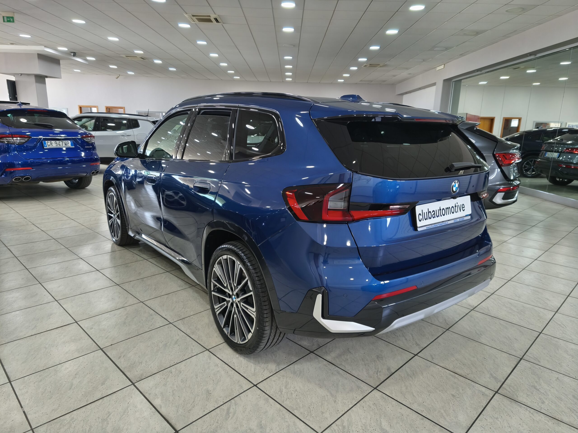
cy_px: 216
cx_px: 289
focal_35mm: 23
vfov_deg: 58.9
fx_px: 384
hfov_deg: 73.9
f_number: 1.7
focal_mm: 5.35
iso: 800
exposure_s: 1/50
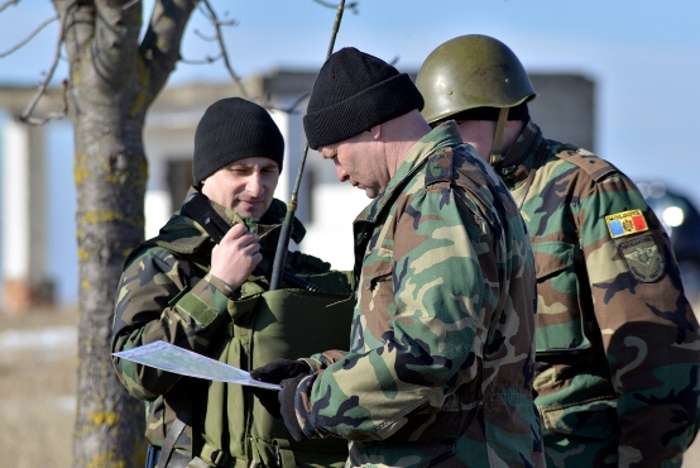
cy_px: 234
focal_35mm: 300
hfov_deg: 6.9
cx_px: 350
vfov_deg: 4.6
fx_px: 5836
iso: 160
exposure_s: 1/500
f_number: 8
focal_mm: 300
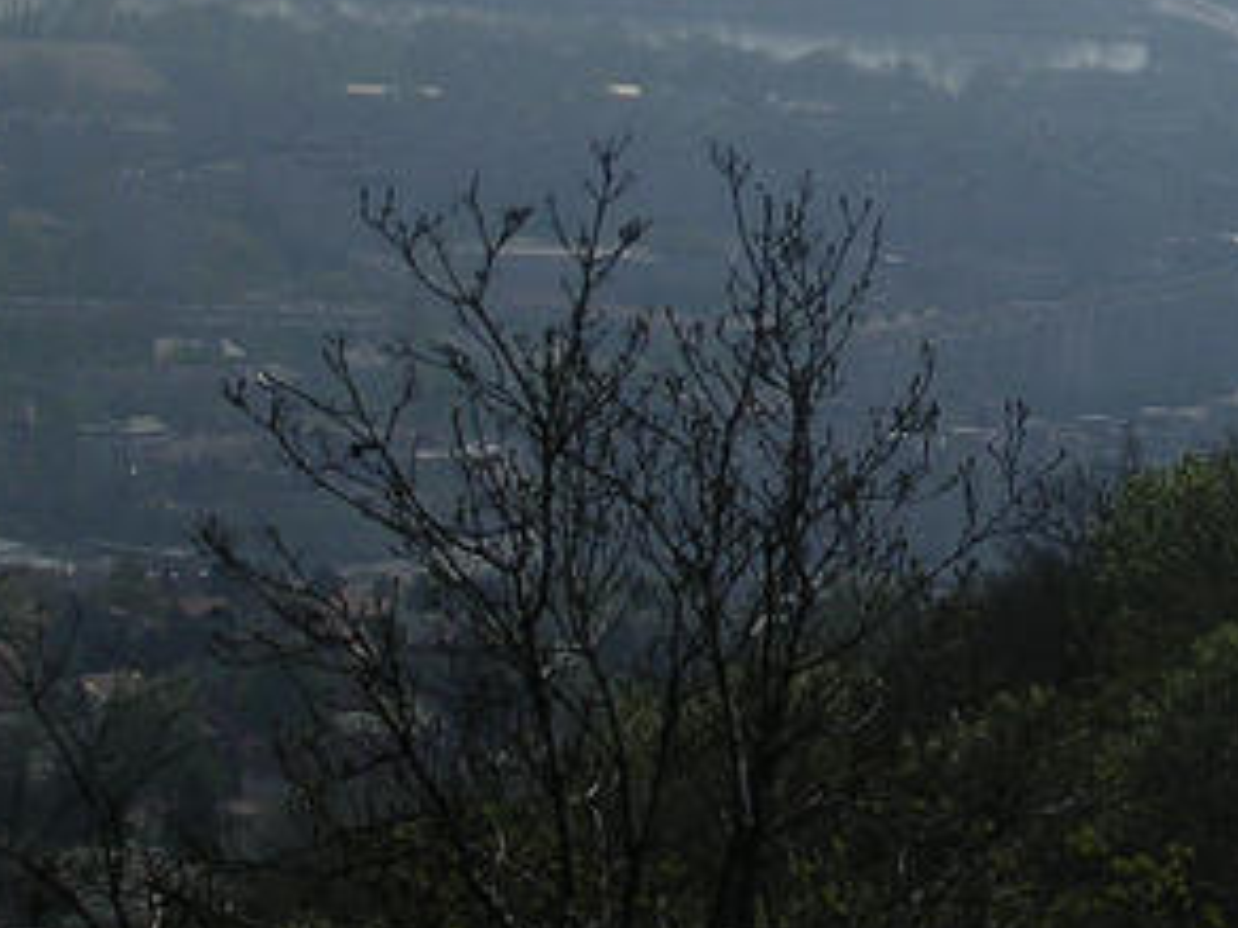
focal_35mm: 252
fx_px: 9012
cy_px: 169
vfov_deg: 5.9
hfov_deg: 7.8
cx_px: 1230
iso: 100
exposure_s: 1/1263
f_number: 4.9
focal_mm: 17.4
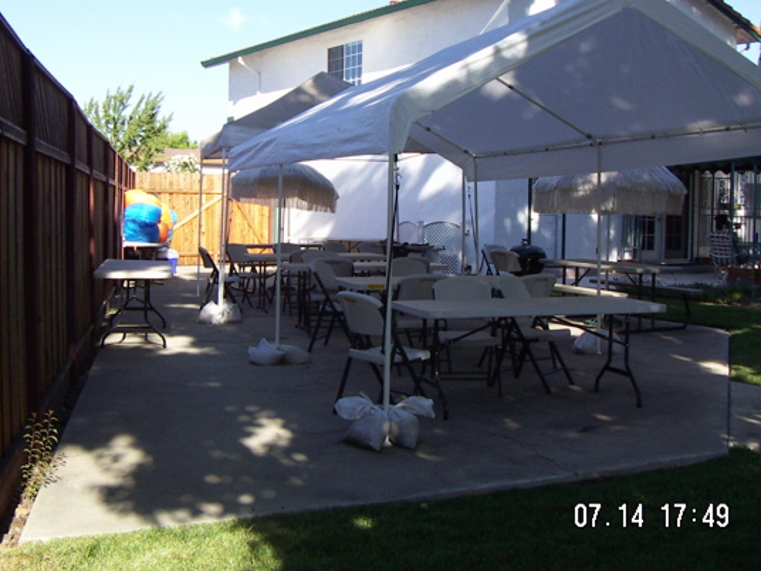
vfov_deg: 33.5
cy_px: 247
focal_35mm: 43
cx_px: 351
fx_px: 945
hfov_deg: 43.8
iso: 80
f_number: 6.7
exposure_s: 1/160
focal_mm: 4.7
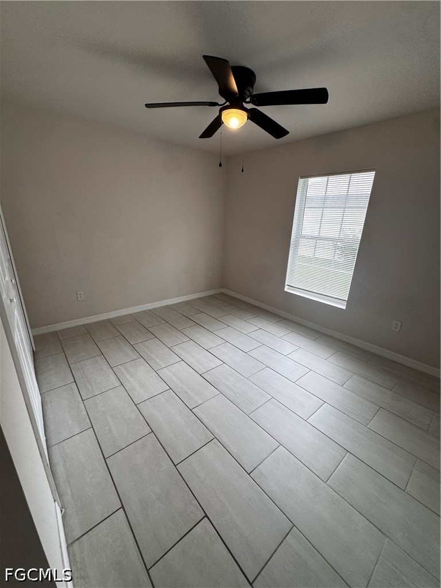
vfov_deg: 102.1
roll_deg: -2.1
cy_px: 294
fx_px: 238
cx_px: 220
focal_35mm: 14
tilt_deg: -19.0
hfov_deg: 85.7
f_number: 2.2
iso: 100
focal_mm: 2.22
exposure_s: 1/120
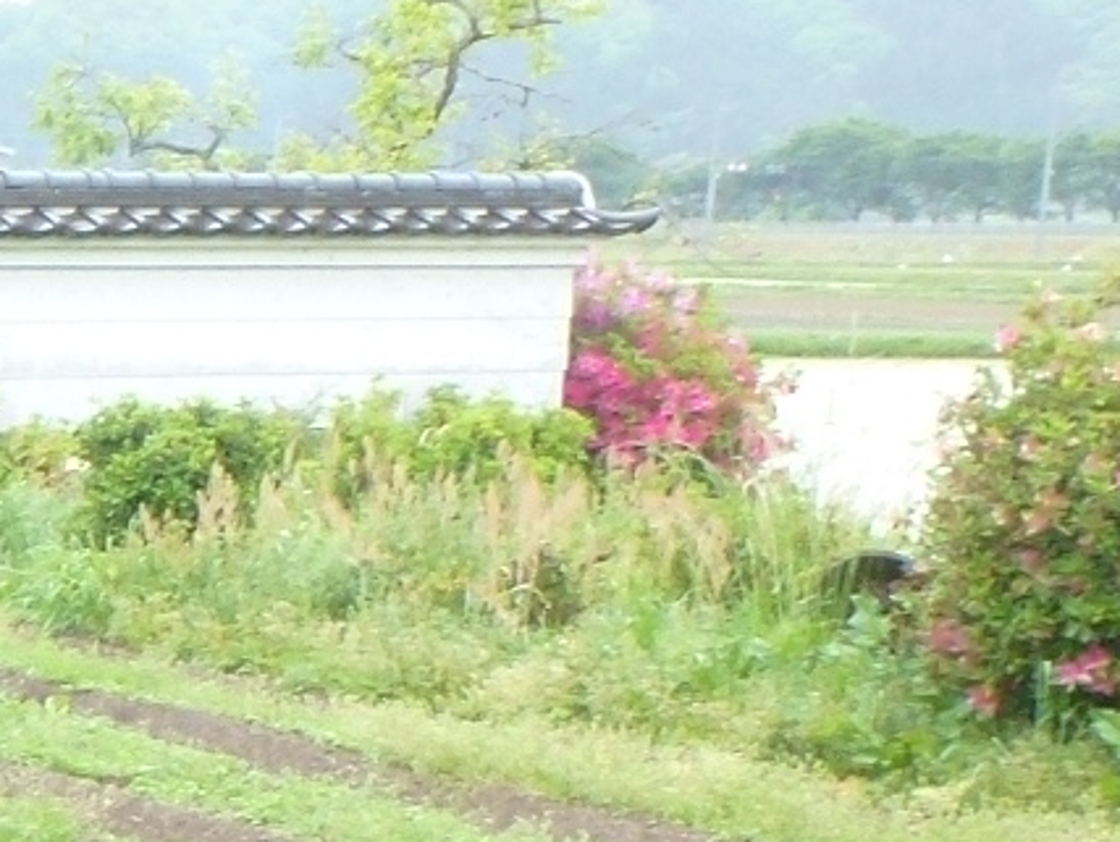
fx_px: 3724
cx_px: -1191
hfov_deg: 14.1
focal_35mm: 115
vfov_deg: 12.3
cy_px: 1233
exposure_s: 1/80
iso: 100
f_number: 3.3
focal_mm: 4.3
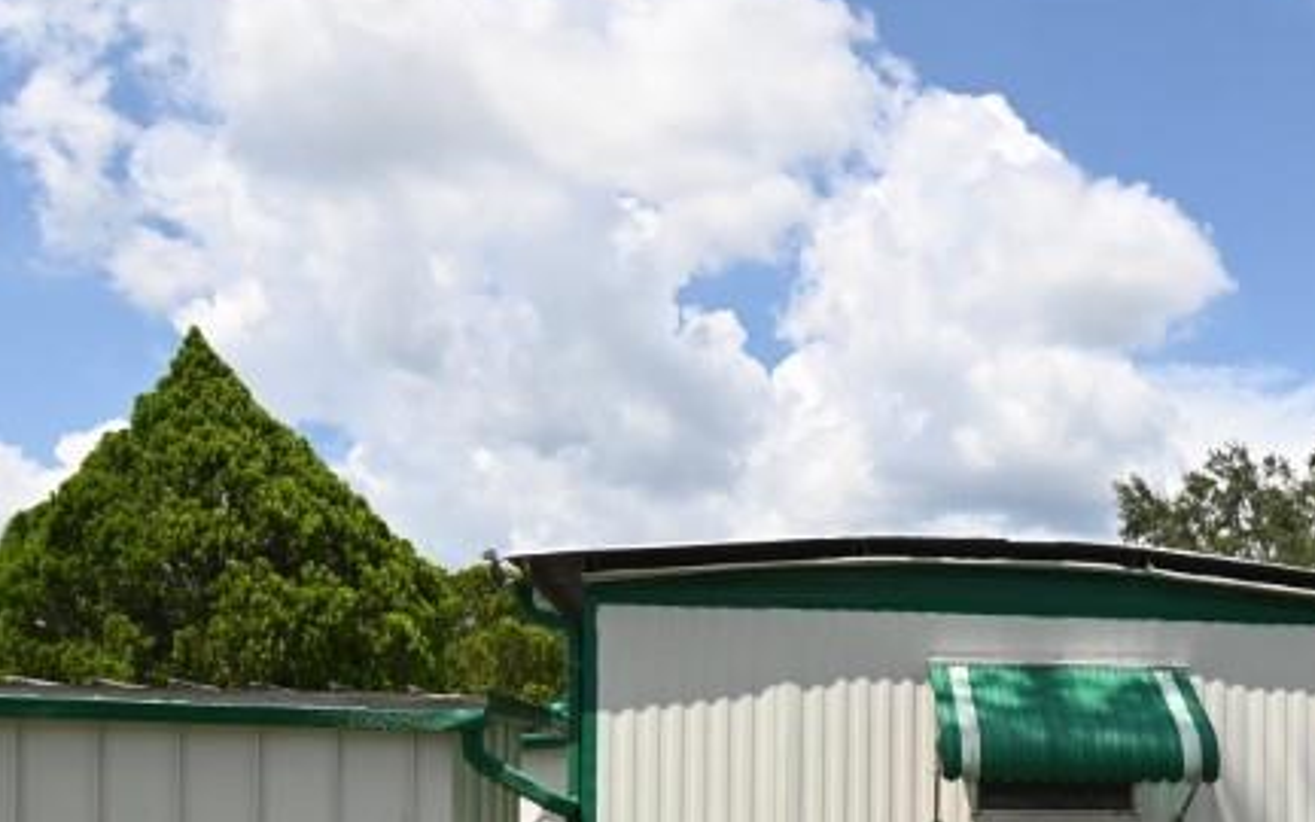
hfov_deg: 42.4
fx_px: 1582
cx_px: 1117
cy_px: 831
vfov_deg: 27.4
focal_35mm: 44
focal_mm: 13
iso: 100
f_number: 10
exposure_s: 1/200
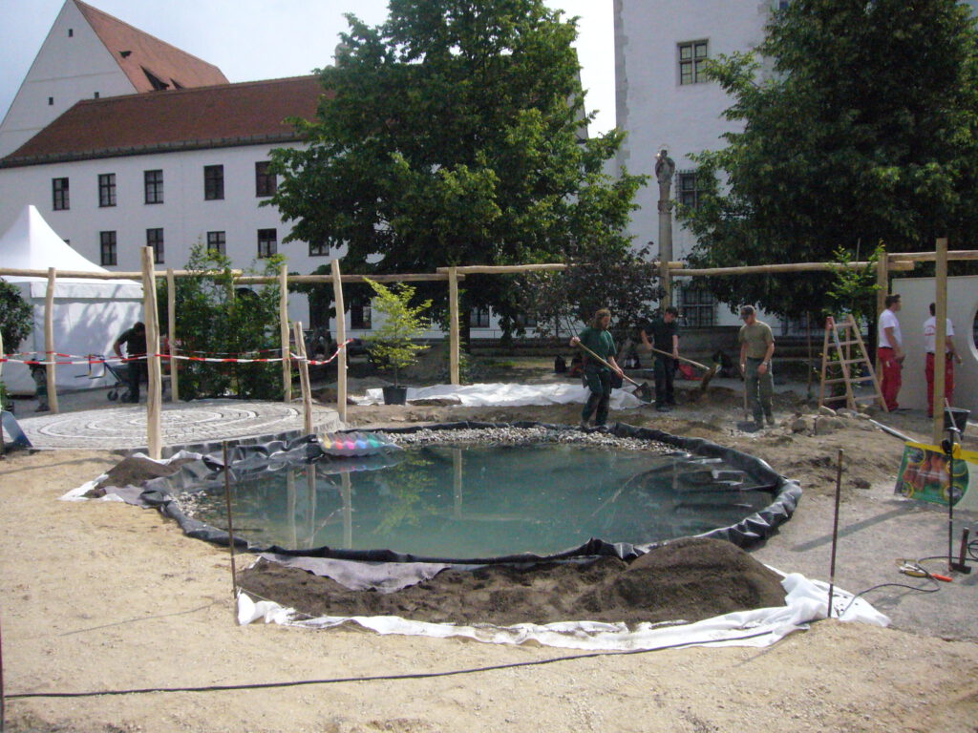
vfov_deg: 49.7
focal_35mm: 28
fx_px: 791
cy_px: 366
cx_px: 489
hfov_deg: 63.4
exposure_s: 1/1600
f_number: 5.6
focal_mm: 4.6
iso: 400
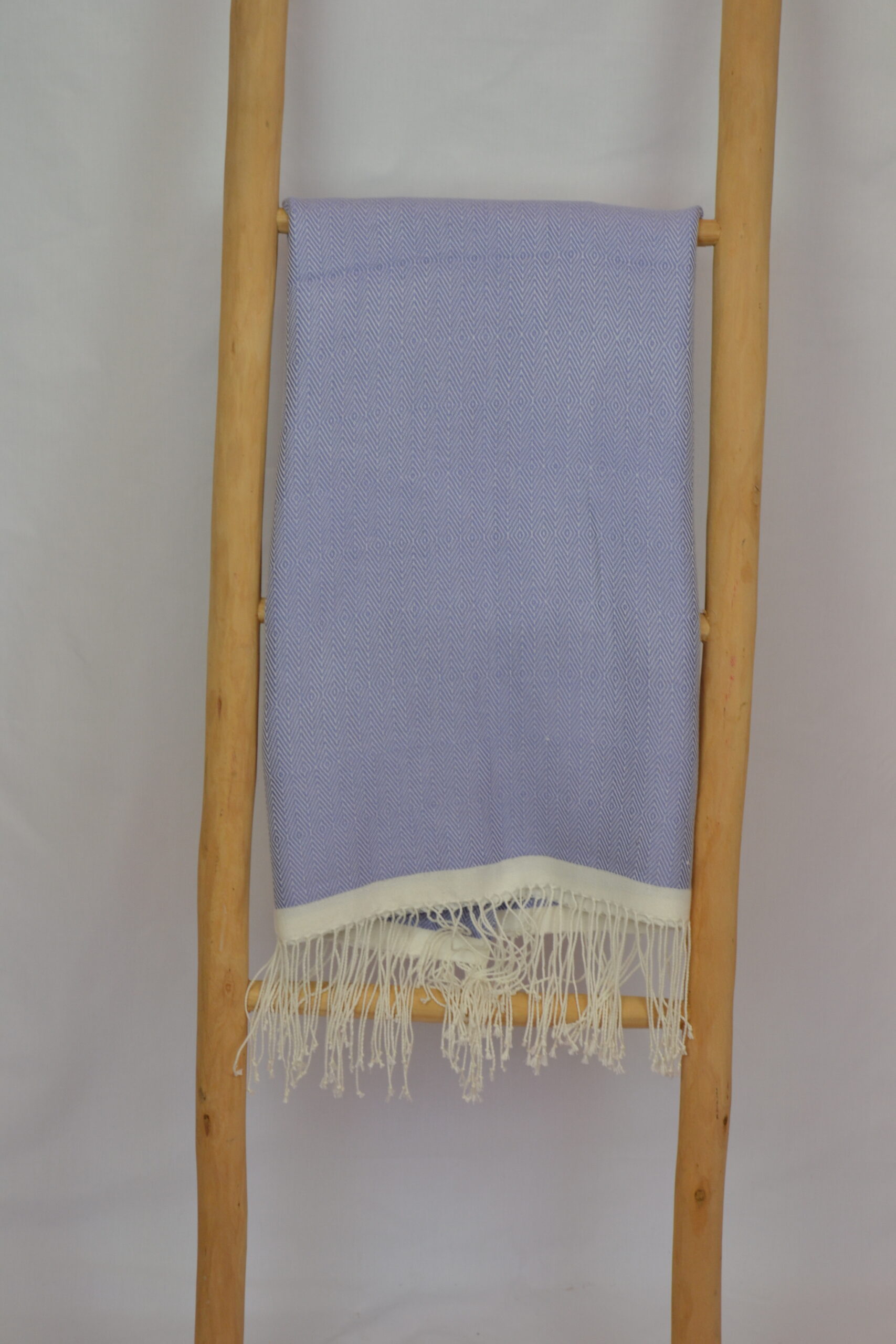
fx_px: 2911
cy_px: 672
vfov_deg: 26.0
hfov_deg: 17.5
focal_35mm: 78
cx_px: 448
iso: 400
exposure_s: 1/50
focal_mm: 52
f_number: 7.1
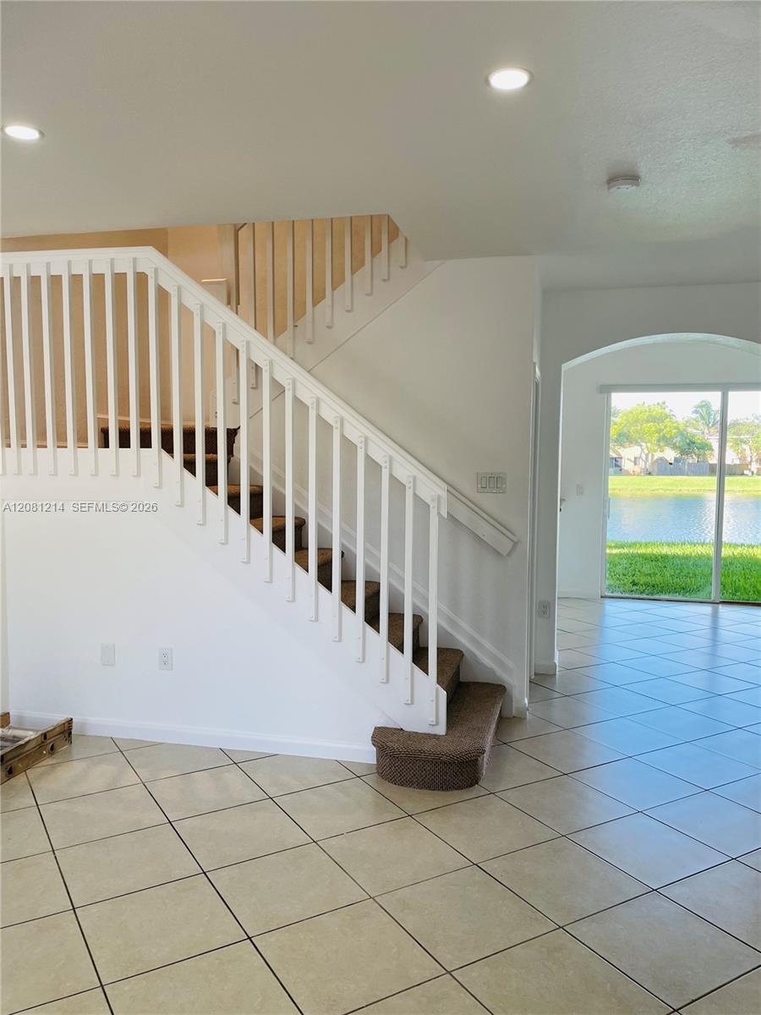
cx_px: 380
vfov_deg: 67.3
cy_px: 508
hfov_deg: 53.1
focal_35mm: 26
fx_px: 762
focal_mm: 4.2
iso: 32
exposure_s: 1/120
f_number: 1.6
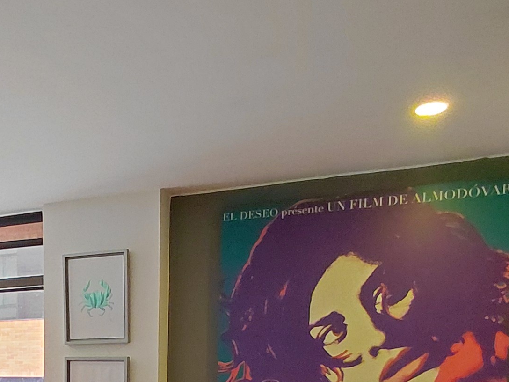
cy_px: 407
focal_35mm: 48
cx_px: 41
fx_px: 706
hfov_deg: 36.9
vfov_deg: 27.9
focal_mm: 1.64
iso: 320
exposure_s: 1/60
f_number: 2.2
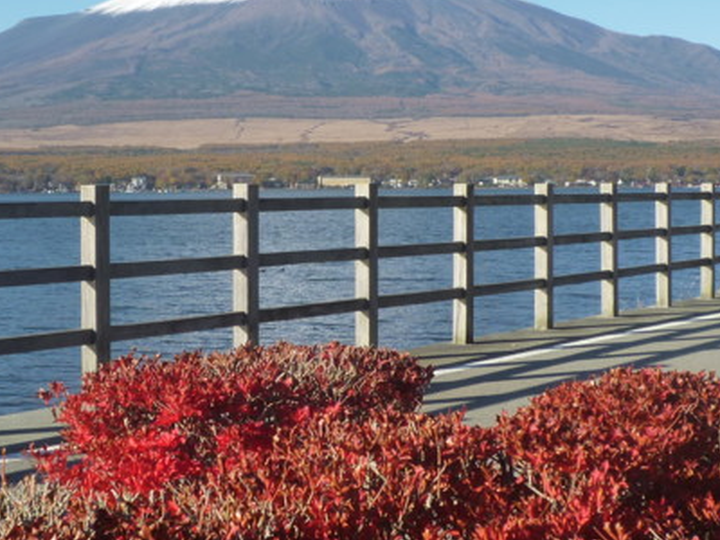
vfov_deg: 20.4
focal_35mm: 72
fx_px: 1498
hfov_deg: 26.9
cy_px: 232
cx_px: 268
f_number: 3.8
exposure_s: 1/500
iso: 125
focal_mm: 6.3
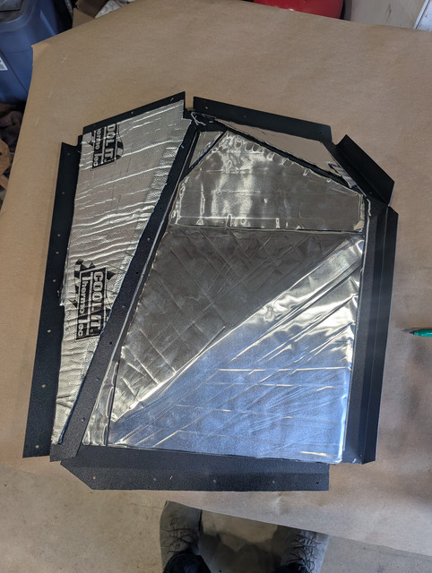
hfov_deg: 56.9
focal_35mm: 24
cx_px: 216
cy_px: 286
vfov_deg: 71.5
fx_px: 398
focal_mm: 6.9
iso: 31
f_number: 1.68
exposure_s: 1/120
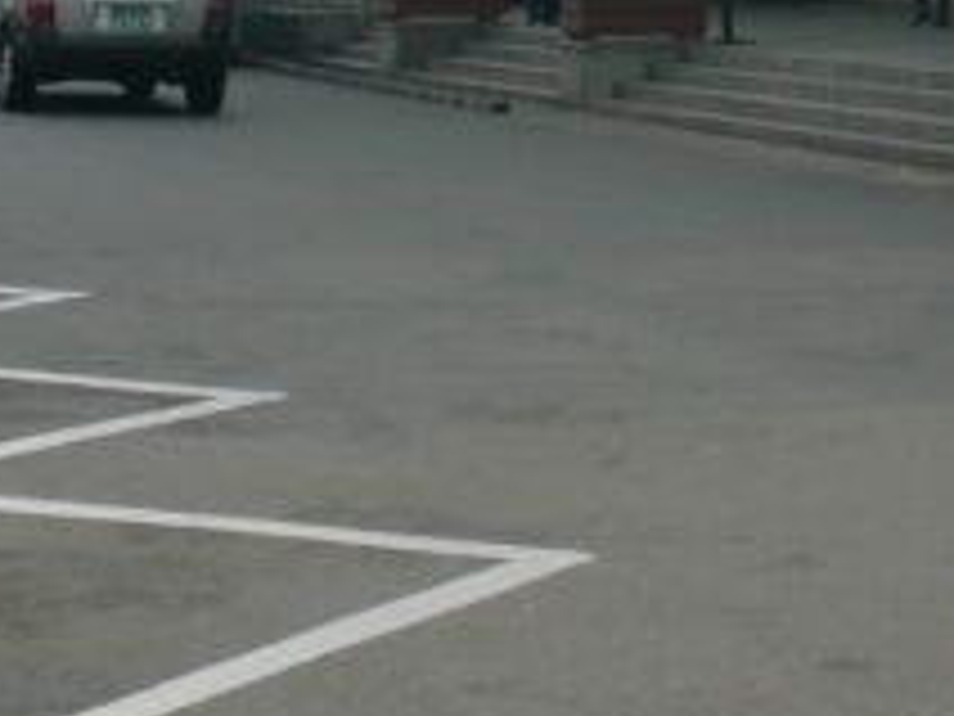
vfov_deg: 11.0
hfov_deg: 14.9
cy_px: -513
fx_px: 3500
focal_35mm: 127
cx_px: 1224
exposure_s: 1/320
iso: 64
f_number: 7.8
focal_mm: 6.3
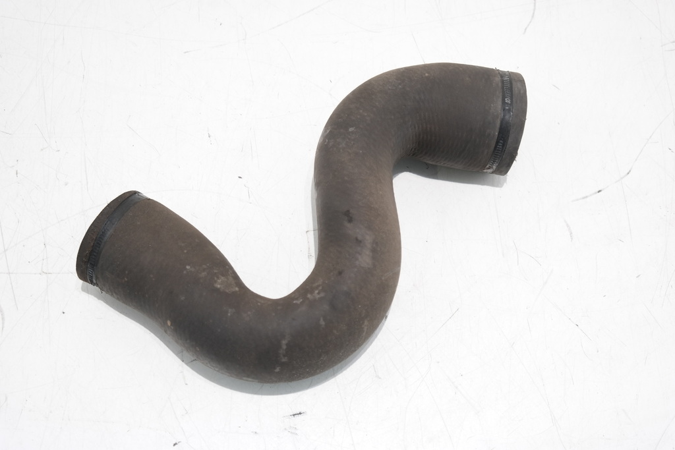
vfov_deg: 25.5
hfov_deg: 37.5
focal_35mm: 53
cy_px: 225
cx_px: 338
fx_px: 994
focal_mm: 35
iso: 400
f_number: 4.5
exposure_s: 1/60
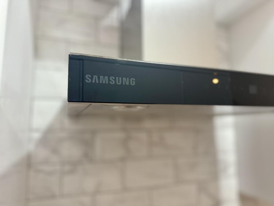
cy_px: 103
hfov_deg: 71.6
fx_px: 190
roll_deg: +1.1
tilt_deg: +7.0
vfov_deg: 56.8
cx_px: 137
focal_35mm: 24
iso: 320
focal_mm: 6.76
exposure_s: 1/50
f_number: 1.78
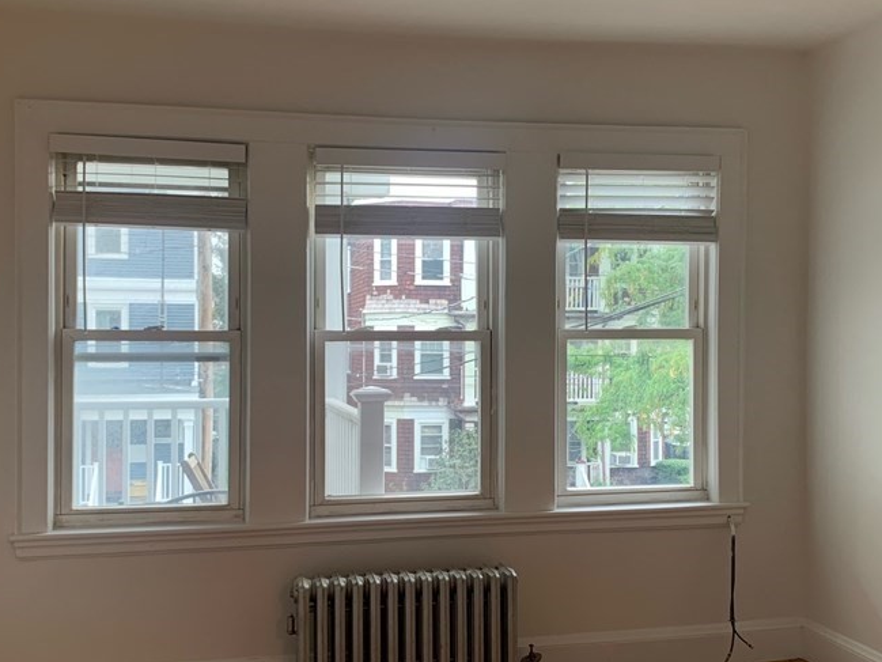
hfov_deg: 45.8
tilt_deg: -0.1
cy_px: 360
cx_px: 461
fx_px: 1045
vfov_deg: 35.1
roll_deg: -0.4
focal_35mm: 41
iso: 64
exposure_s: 1/60
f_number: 1.8
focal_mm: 4.25
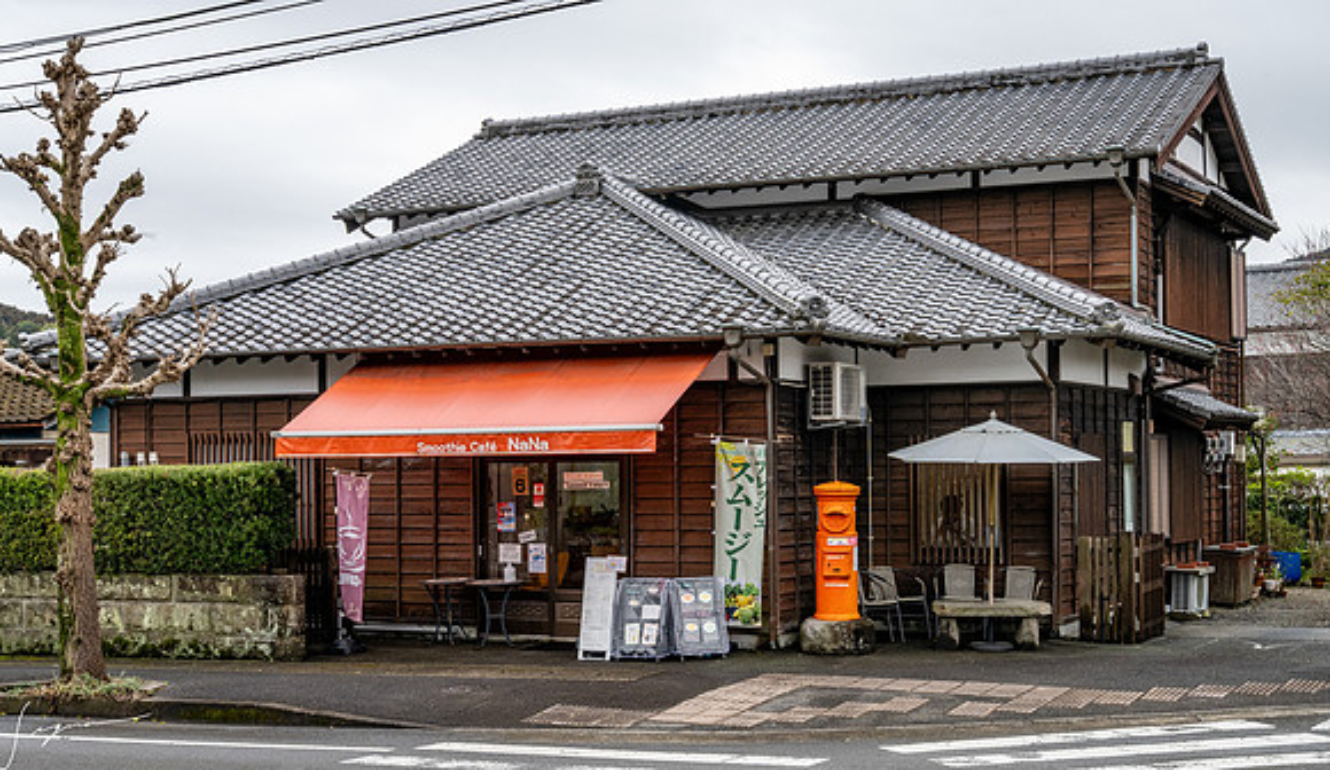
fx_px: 1938
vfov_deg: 22.5
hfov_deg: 37.9
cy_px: 443
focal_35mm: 55
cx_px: 665
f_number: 10
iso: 500
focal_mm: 51
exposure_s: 1/100
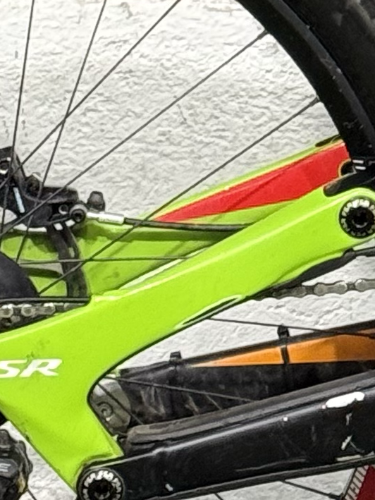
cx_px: 330
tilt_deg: -7.4
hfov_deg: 5.4
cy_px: -399
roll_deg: -1.9
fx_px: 3942
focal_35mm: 273
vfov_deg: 7.1
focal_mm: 6.76
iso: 200
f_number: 1.78
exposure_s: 1/60
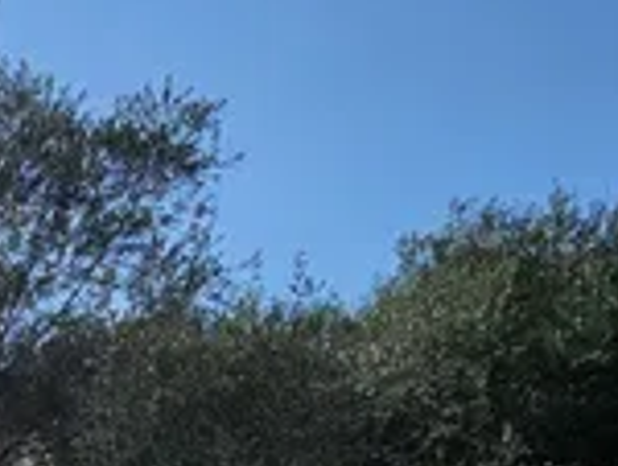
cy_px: 676
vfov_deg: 23.3
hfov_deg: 22.2
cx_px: -490
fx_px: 930
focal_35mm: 52
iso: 32
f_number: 2.2
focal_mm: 1.74
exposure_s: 1/1654
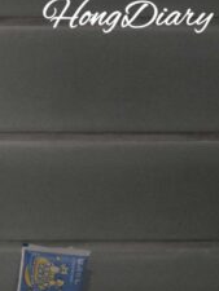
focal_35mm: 175
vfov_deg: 10.9
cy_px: 416
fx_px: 1475
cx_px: -415
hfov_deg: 7.5
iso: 4000
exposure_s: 1/160
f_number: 5
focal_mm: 40
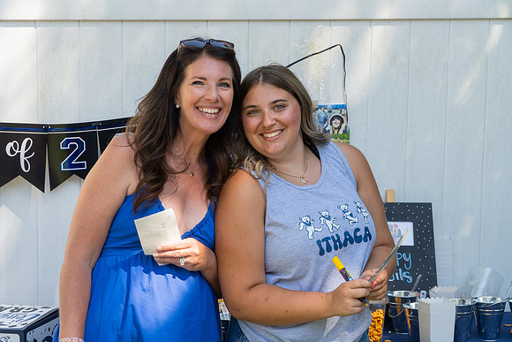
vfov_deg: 16.9
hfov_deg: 25.1
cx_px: 256
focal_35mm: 81
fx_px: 1152
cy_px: 171
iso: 640
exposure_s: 1/400
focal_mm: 54
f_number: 6.3
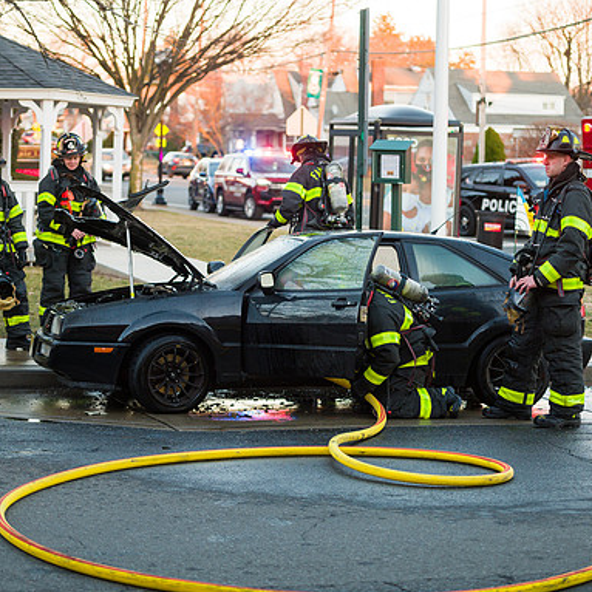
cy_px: 297
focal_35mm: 90
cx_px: 298
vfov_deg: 19.3
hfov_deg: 19.3
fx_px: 1741
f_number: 3.2
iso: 640
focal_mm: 70
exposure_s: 1/250
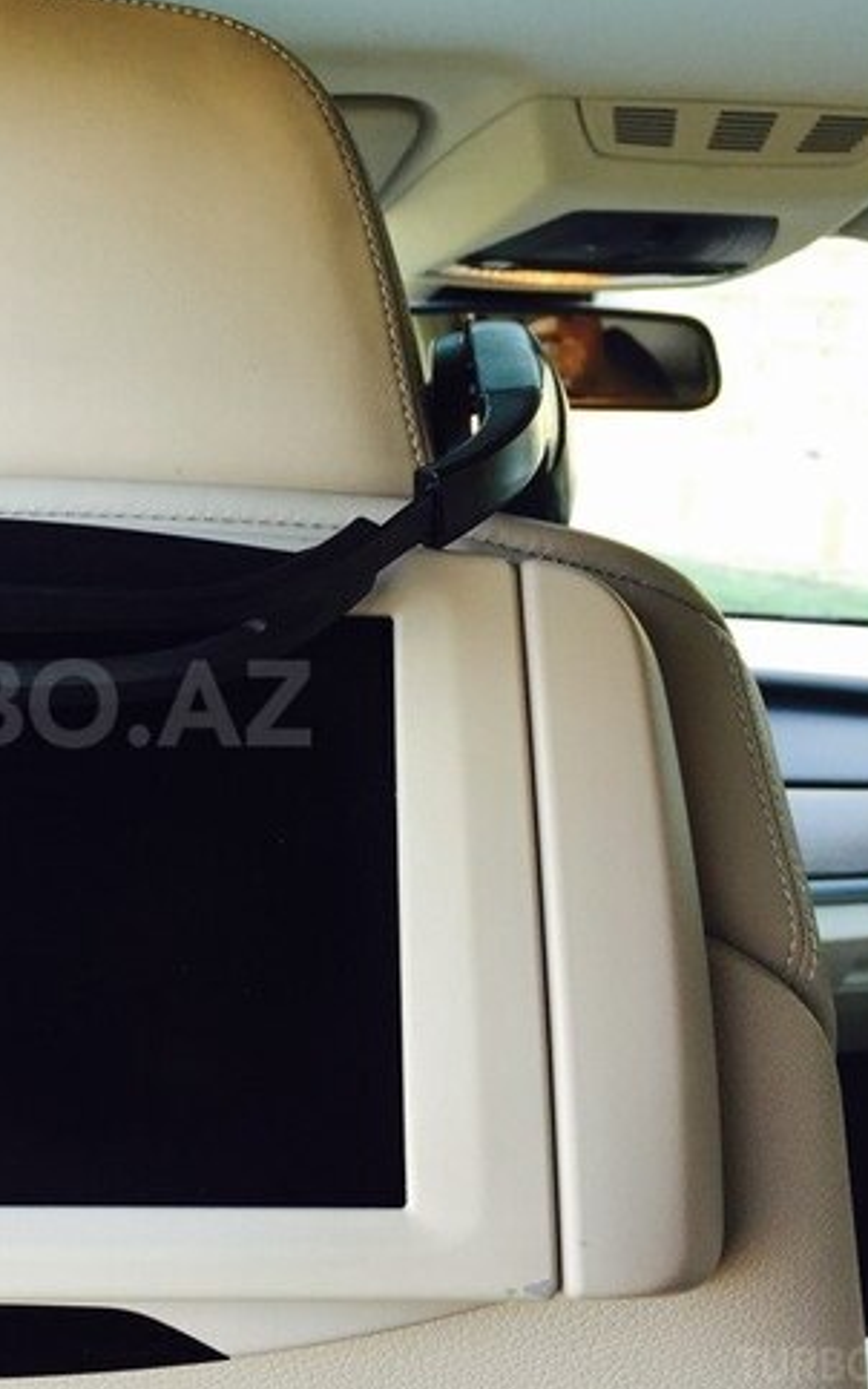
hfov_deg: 28.8
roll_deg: -1.5
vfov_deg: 47.2
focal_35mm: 42
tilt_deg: -10.1
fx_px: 1589
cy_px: 703
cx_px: 17
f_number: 2.2
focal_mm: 4.15
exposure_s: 1/50
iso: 32
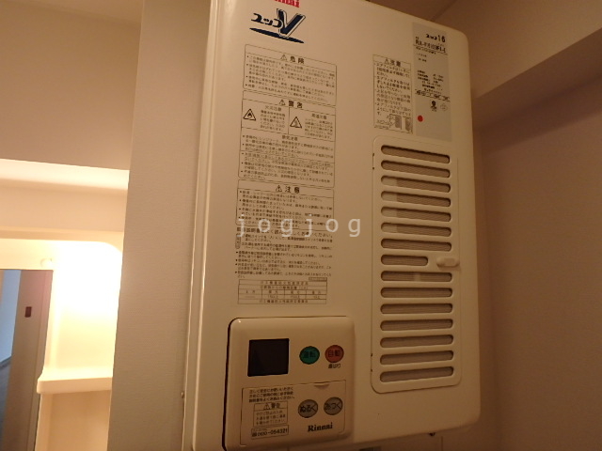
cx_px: 301
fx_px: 365
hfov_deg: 79.0
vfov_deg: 63.4
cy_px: 226
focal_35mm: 21
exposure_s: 1/40
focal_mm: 3.7
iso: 200
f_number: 3.5
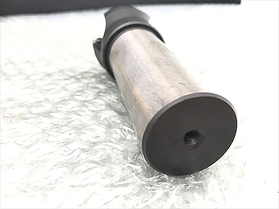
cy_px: 104
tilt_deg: -27.4
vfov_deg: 49.7
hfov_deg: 63.4
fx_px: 226
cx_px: 140
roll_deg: +1.3
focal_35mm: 28
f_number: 1.8
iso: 40
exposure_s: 1/17
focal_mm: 3.99
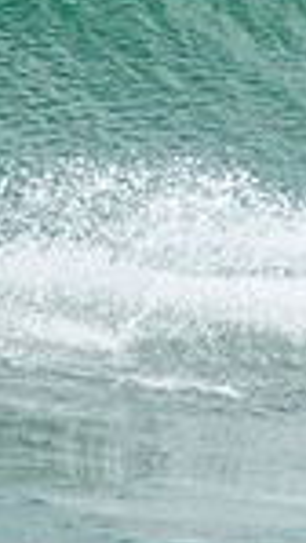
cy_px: 126
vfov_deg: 0.9
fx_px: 34690
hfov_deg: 0.5
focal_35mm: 2409
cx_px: 758
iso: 1250
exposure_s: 1/2500
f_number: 11
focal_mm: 590
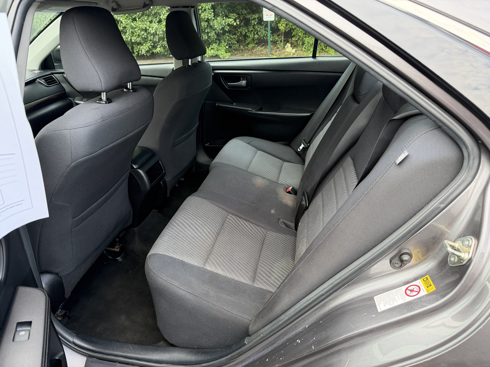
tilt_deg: -27.6
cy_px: 184
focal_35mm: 24
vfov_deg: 56.8
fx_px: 340
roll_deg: +3.4
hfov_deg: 71.6
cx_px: 245
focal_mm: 6.76
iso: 200
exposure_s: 1/221
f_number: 1.78
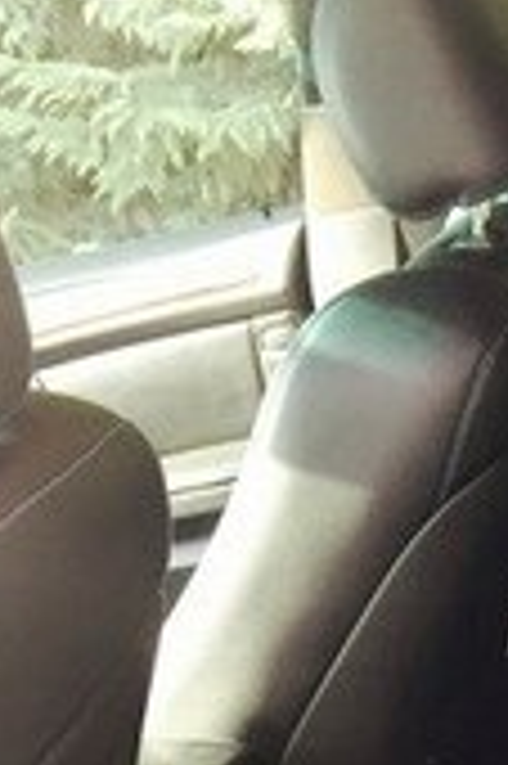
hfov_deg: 14.6
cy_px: 950
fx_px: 1866
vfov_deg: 21.3
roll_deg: +12.0
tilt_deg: -30.8
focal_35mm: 88
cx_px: 724
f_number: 2.2
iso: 40
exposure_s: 1/33
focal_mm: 4.15
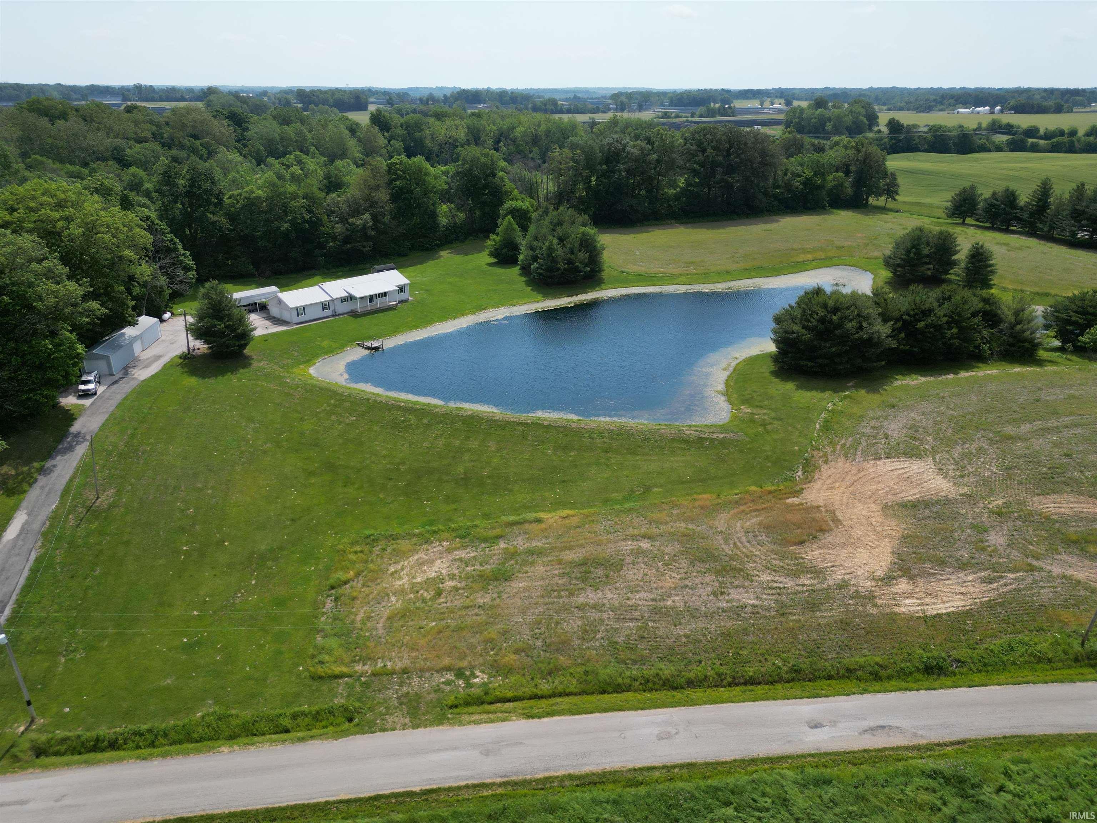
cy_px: 412
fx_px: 761
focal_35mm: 24
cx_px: 548
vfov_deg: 56.8
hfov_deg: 71.6
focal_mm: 6.72
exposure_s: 1/5000
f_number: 1.7
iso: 200
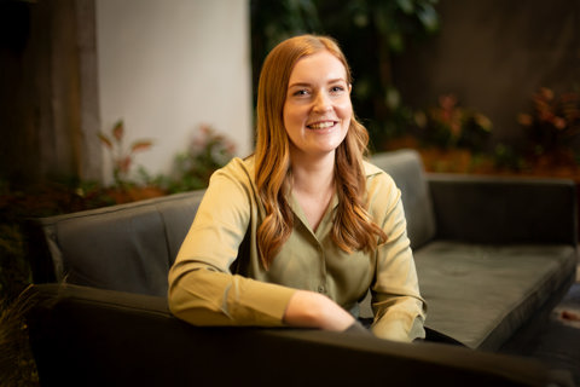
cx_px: 290
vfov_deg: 27.0
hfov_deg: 39.6
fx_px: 805
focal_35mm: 50
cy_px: 194
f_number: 1.4
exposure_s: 1/180
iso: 100
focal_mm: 50
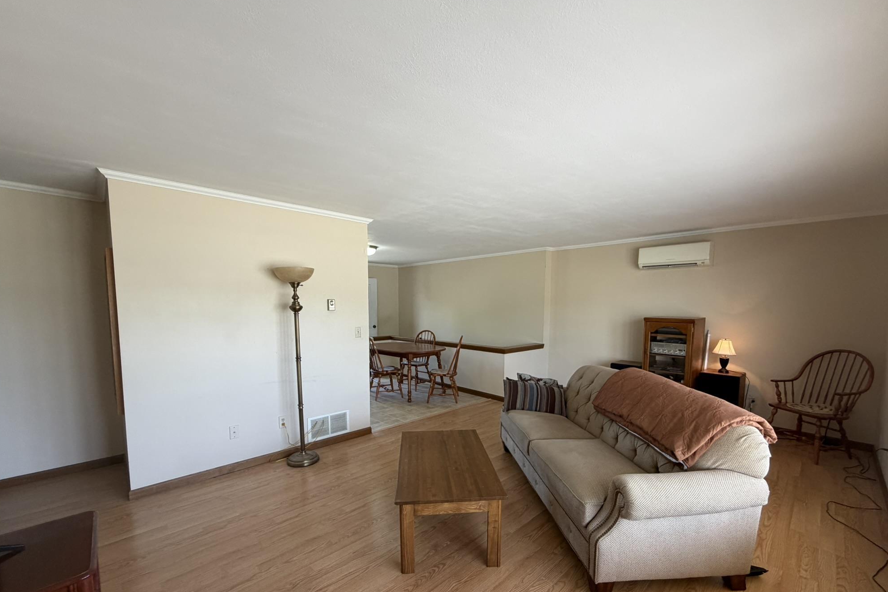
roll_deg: +0.8
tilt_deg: -5.1
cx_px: 452
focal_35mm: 15
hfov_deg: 100.4
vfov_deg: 76.9
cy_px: 337
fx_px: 370
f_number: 2.2
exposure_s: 1/121
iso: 200
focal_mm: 2.22
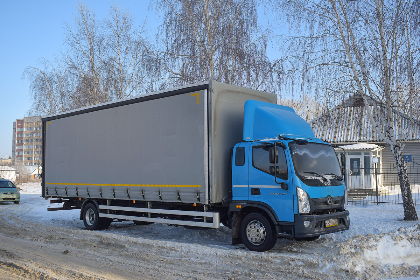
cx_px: 210
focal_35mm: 36
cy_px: 140
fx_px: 420
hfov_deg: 53.1
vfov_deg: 36.9
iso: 200
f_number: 5.6
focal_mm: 24
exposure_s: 1/640
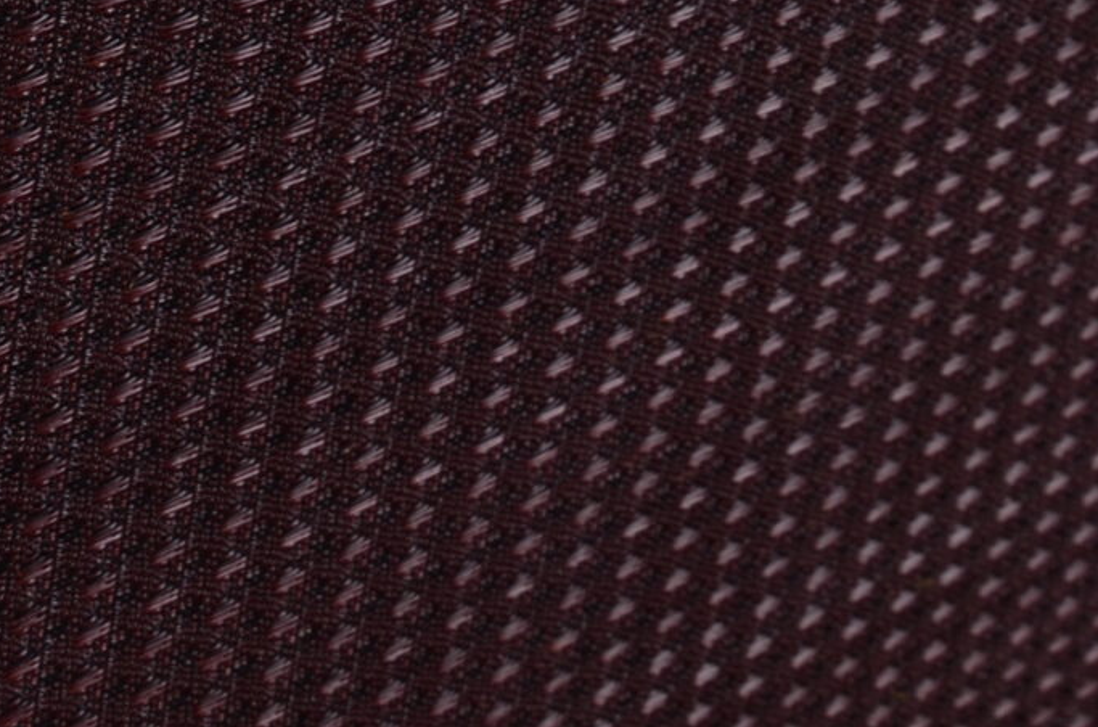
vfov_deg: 7.5
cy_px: -80
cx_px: -265
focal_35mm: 180
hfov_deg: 11.2
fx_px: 5477
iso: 200
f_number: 13
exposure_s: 1/200
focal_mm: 32
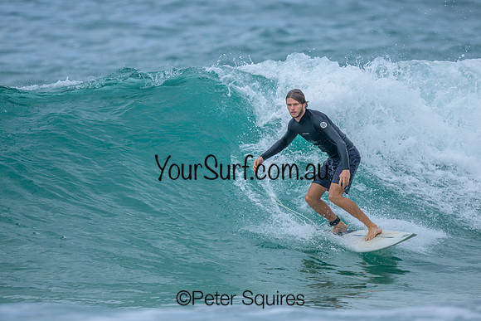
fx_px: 12324
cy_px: 136
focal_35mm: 922
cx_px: 220
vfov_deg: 1.5
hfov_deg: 2.2
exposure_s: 1/2000
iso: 450
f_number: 6.3
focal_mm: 800
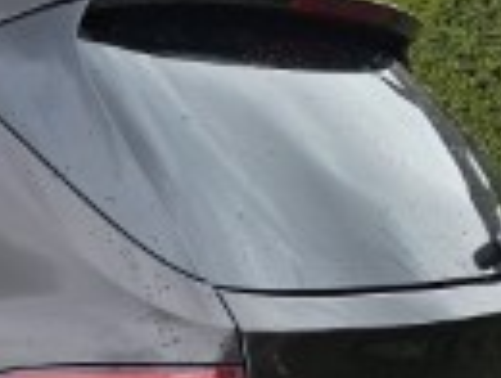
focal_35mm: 113
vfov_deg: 12.4
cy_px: 598
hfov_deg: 15.4
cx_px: -343
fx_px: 1638
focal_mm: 6.3
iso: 10
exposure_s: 1/286
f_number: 1.7
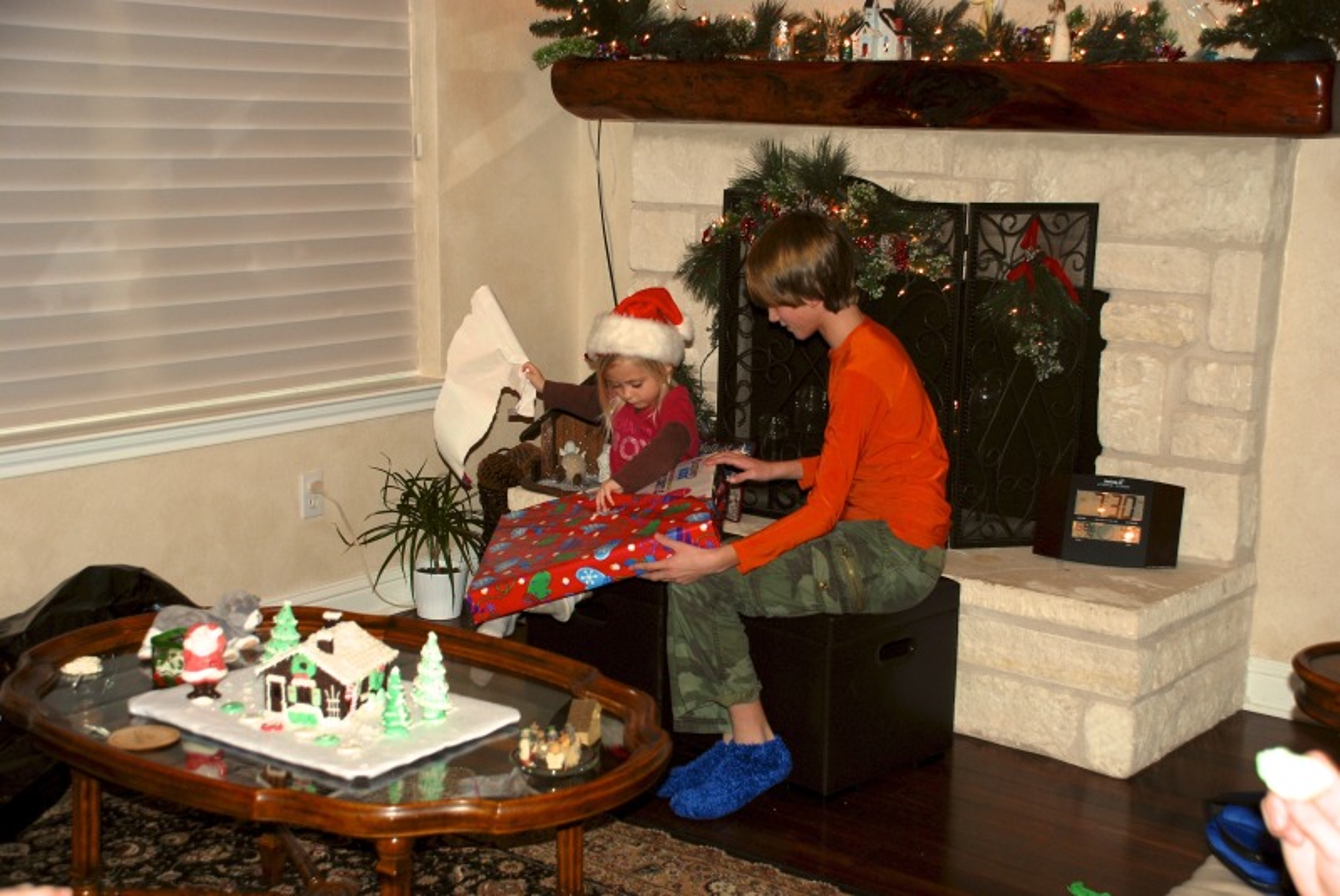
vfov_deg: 28.1
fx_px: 1788
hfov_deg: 41.1
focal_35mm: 48
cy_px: 448
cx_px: 670
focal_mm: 32
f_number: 4.2
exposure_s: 1/60
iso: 200
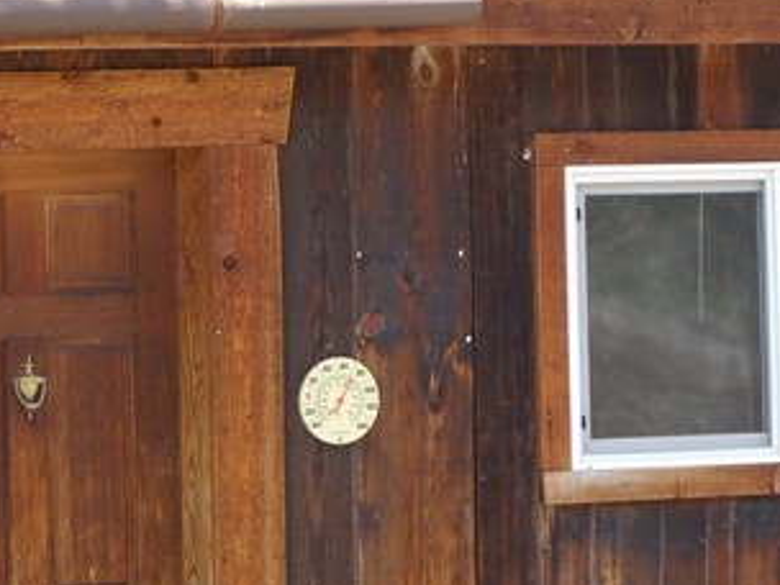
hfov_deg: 9.4
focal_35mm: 206
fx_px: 4642
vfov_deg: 7.2
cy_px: 339
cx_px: -231
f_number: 4
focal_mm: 22.25
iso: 125
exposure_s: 1/200
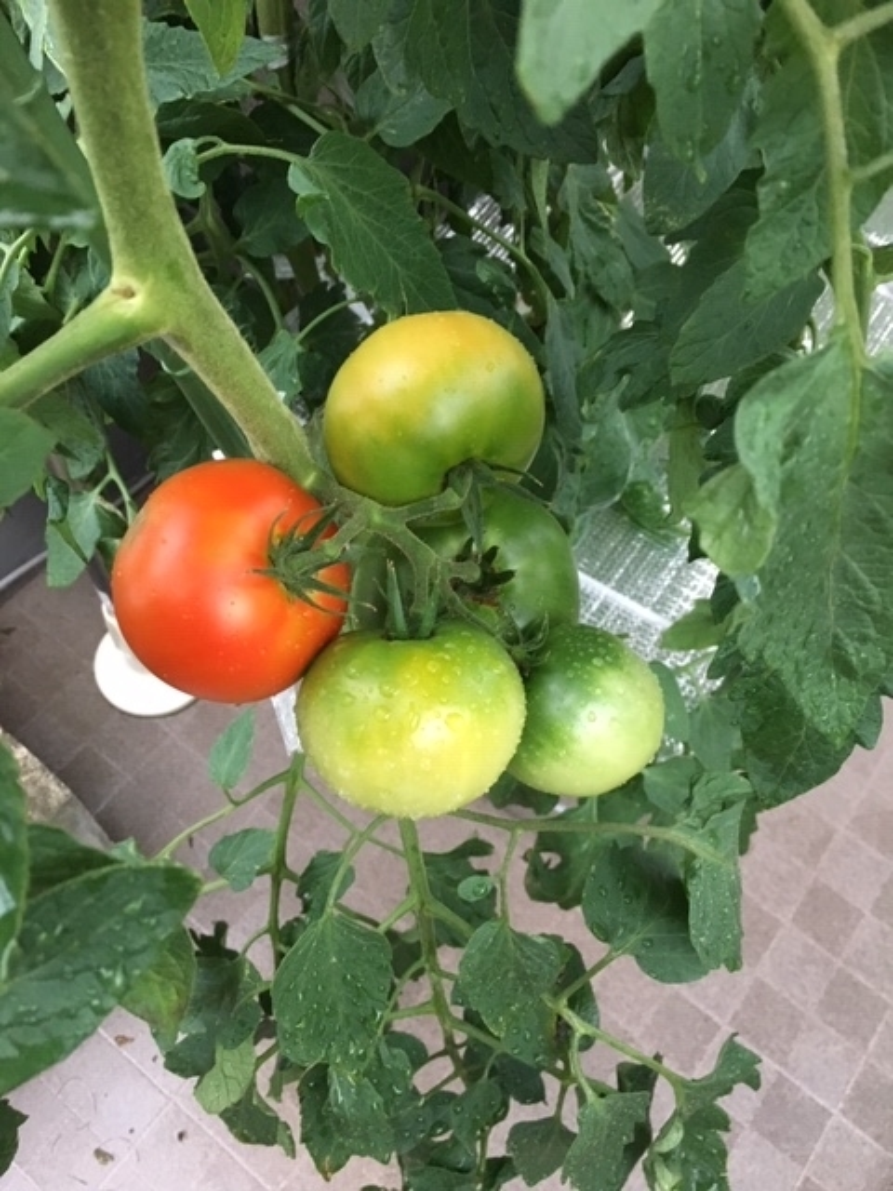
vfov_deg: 61.7
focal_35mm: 29
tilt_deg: -61.3
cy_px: 596
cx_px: 446
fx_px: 997
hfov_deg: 48.2
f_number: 2.2
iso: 200
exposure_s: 1/30
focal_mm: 4.15
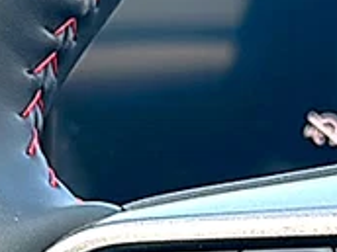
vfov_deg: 8.1
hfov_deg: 11.0
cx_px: 206
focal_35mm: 179
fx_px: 1743
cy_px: 429
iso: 64
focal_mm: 6.86
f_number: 1.78
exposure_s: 1/148
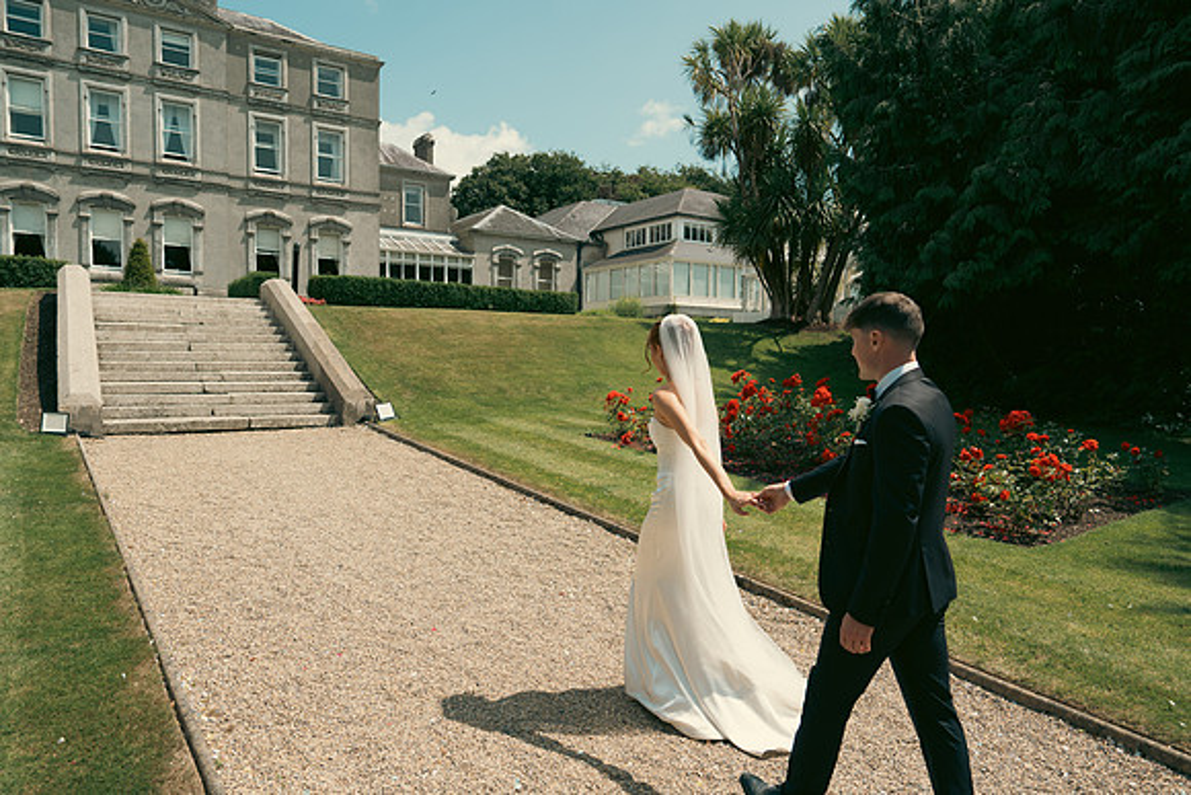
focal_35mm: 24
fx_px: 794
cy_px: 398
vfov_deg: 53.2
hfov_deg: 73.7
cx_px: 596
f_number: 3.5
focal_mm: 24
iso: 125
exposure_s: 1/1250
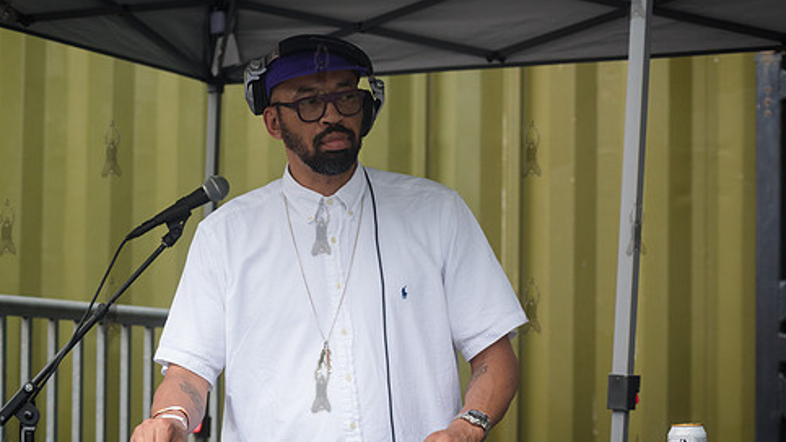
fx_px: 2939
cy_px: 227
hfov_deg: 15.2
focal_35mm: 141
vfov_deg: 8.6
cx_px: 321
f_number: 5
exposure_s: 1/400
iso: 1000
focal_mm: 112
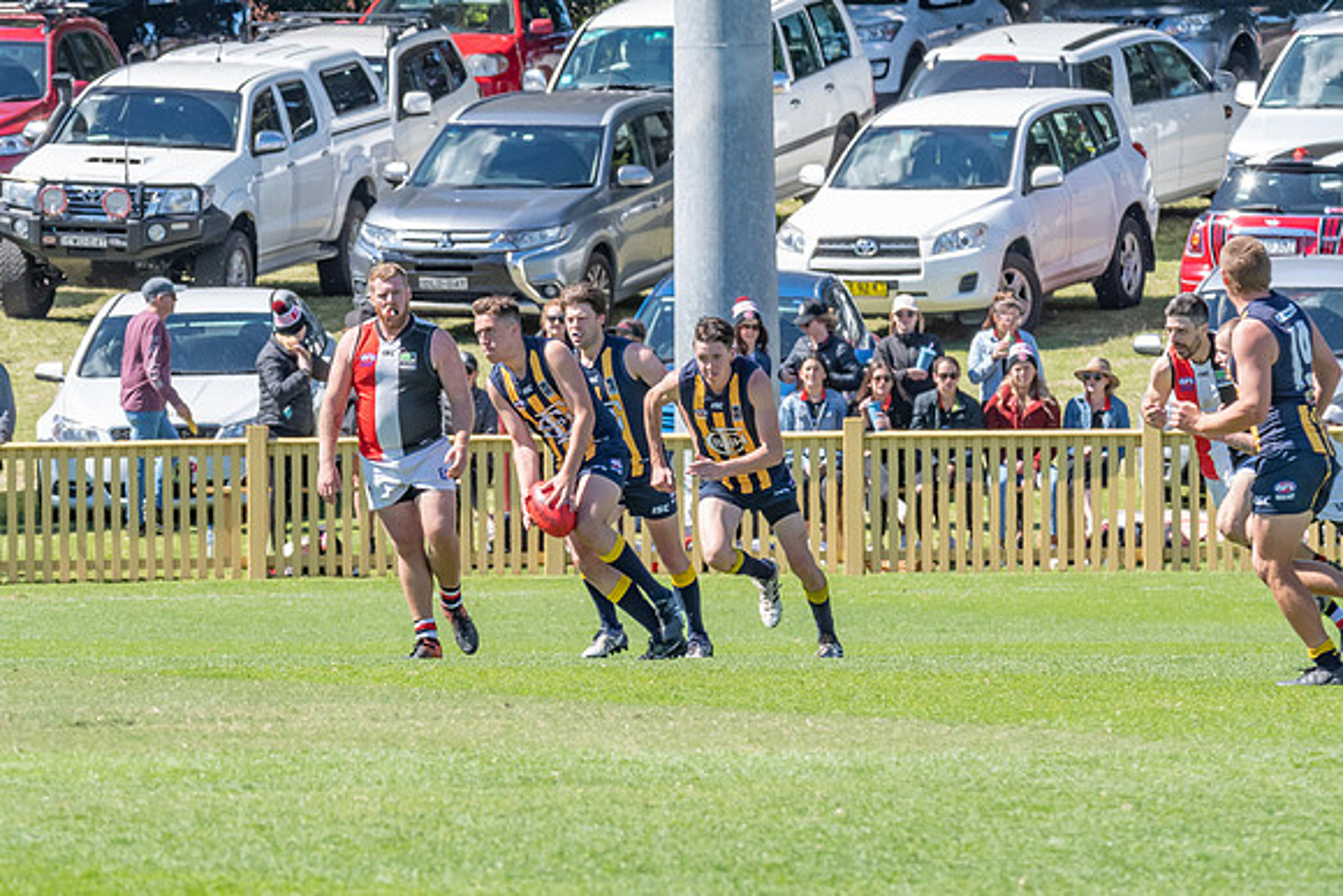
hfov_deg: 3.6
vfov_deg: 2.4
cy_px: 568
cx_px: 494
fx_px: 21277
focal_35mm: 570
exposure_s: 1/640
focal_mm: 300
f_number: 13
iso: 800
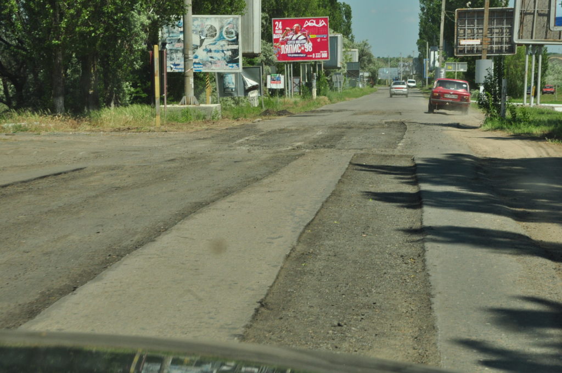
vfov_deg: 14.7
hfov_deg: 21.9
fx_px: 1450
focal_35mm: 93
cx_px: 281
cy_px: 186
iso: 500
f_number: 14
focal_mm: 62
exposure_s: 1/400
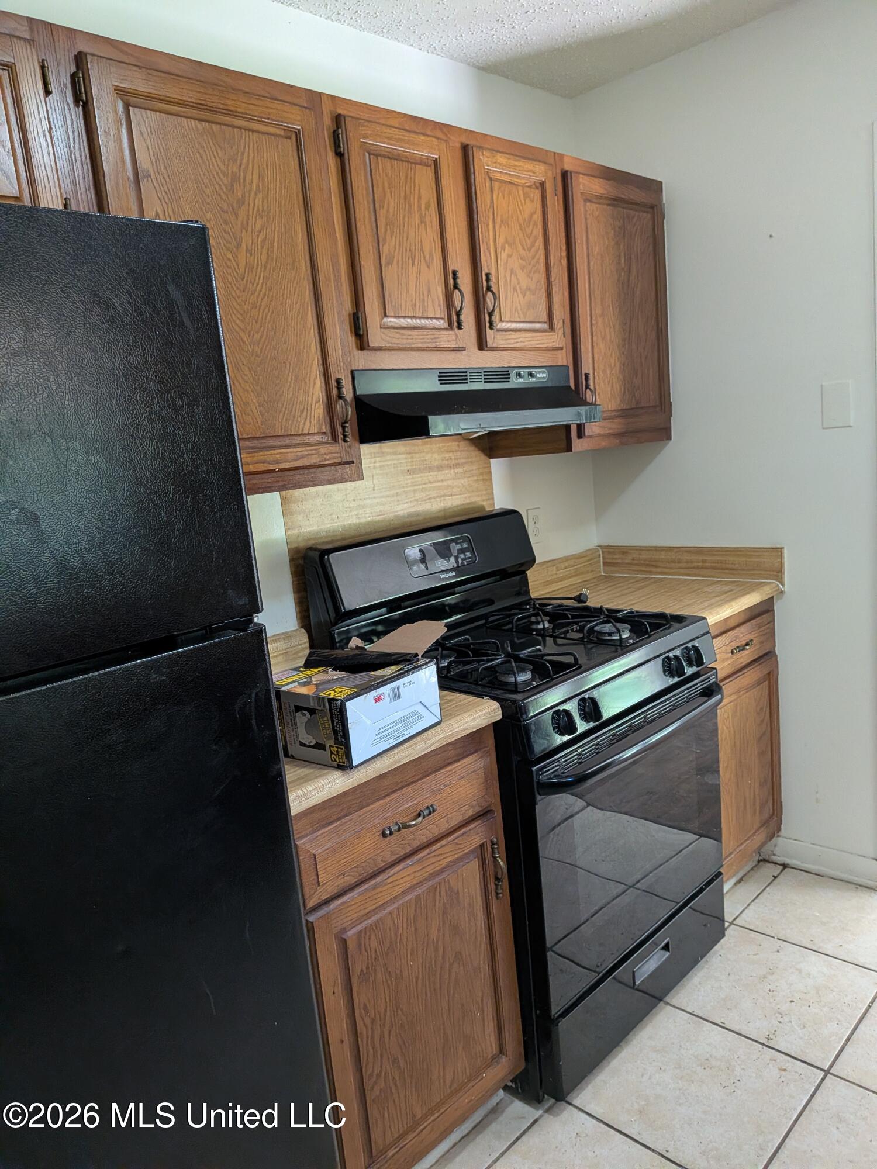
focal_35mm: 24
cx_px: 438
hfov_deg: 56.8
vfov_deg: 71.6
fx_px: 811
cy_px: 584
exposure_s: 1/120
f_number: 1.7
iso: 903
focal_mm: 4.53
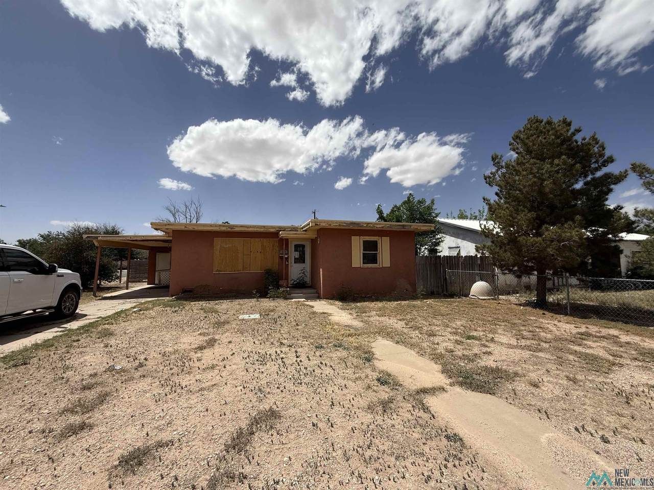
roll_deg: +0.5
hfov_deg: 102.1
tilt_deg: +5.3
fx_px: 265
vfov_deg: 85.7
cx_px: 327
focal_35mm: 14
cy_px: 245
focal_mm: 2.22
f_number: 2.2
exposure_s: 1/4149
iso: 50
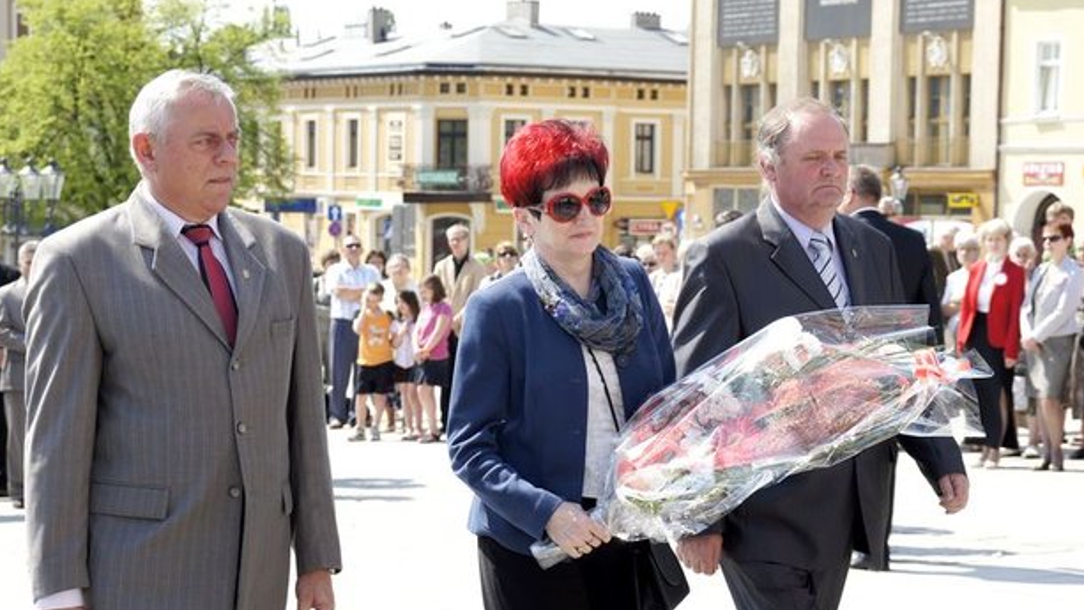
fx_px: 2632
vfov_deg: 13.2
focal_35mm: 92
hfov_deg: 23.3
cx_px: 562
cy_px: 347
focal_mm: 55
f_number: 5.6
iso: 100
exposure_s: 1/250
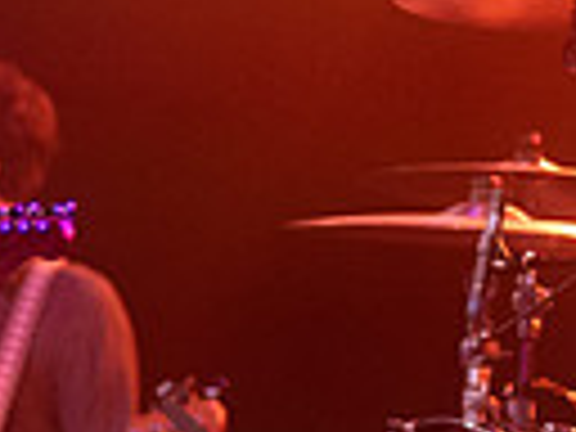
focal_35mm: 463
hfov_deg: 4.2
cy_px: 89
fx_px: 7704
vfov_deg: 3.2
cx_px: -640
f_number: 3.2
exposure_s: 1/400
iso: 2500
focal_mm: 95
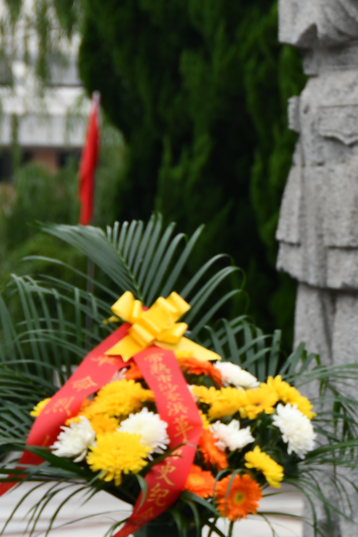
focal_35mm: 296
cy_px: 220
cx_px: 592
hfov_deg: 4.6
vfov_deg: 7.0
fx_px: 4414
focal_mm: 82
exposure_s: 1/250
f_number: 7.1
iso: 200
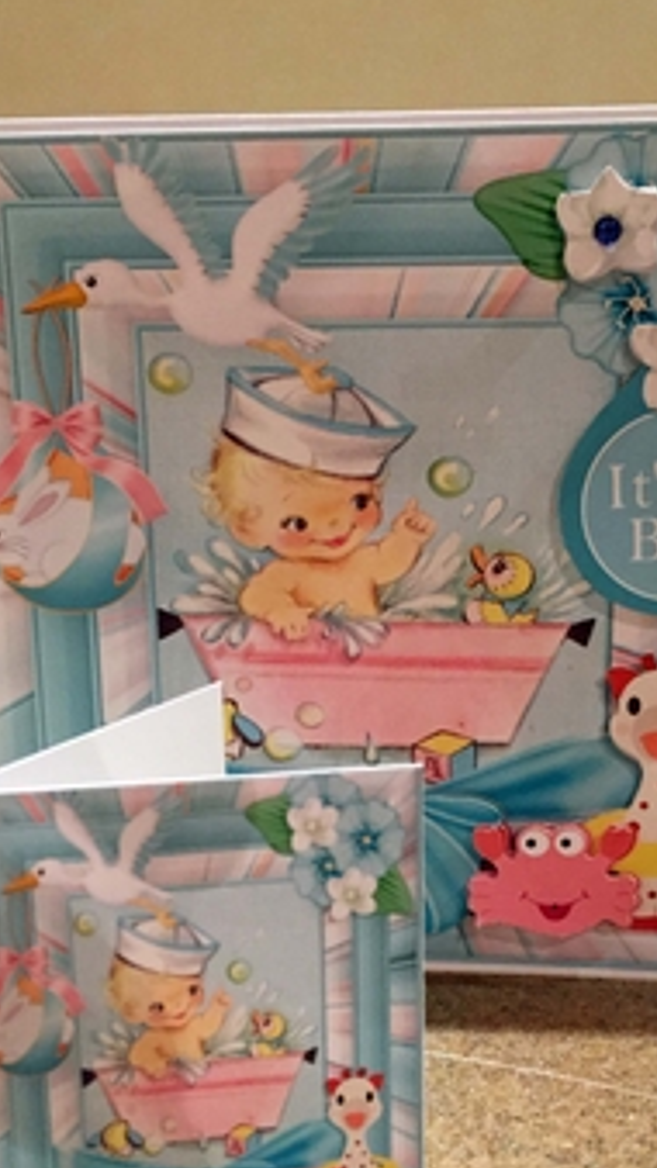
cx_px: 379
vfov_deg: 48.2
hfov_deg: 28.3
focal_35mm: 42
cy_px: 674
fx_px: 1301
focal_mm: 4.15
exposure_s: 1/17
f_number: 2.2
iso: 250
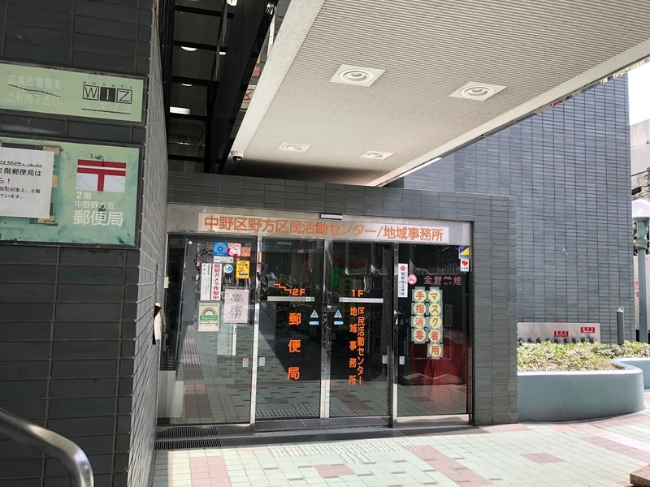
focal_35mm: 28
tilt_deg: +6.0
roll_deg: -0.7
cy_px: 244
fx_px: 526
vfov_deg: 49.7
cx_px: 325
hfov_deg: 63.4
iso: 20
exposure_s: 1/232
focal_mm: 3.99
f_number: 1.8
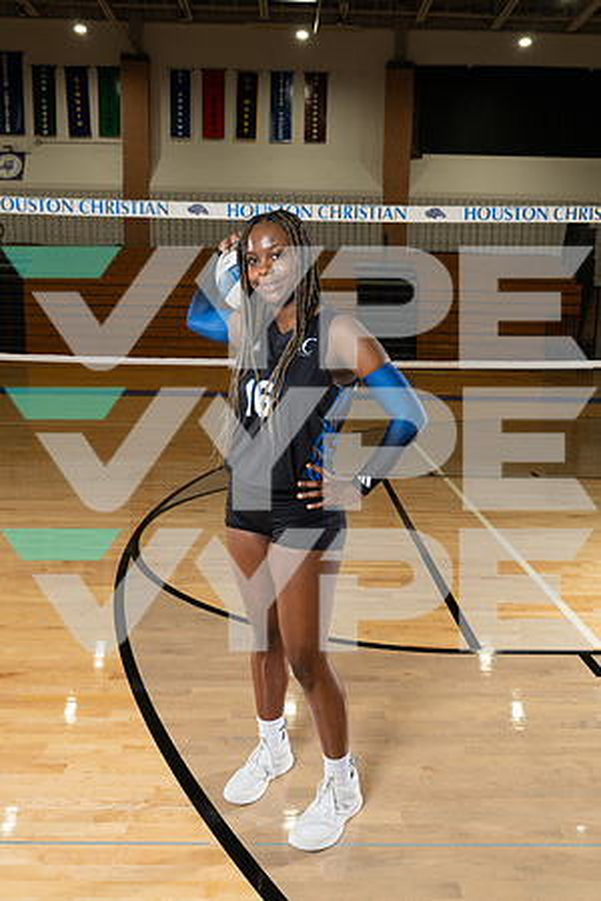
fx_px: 776
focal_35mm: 31
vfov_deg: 60.3
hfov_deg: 42.3
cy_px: 450
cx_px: 300
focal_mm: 31
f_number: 5.6
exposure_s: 1/250
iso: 500
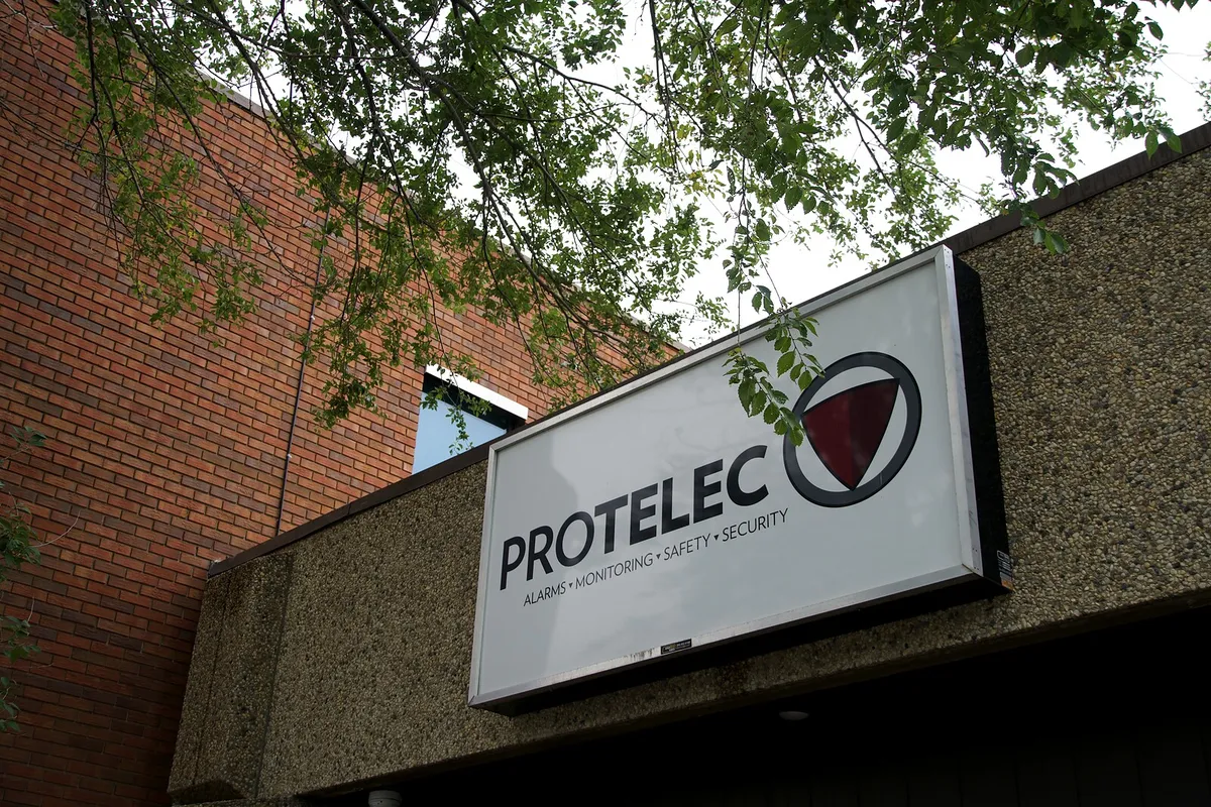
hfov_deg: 46.4
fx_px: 1413
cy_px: 404
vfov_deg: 31.9
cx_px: 606
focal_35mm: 42
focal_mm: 28
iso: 100
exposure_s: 1/60
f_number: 4.5
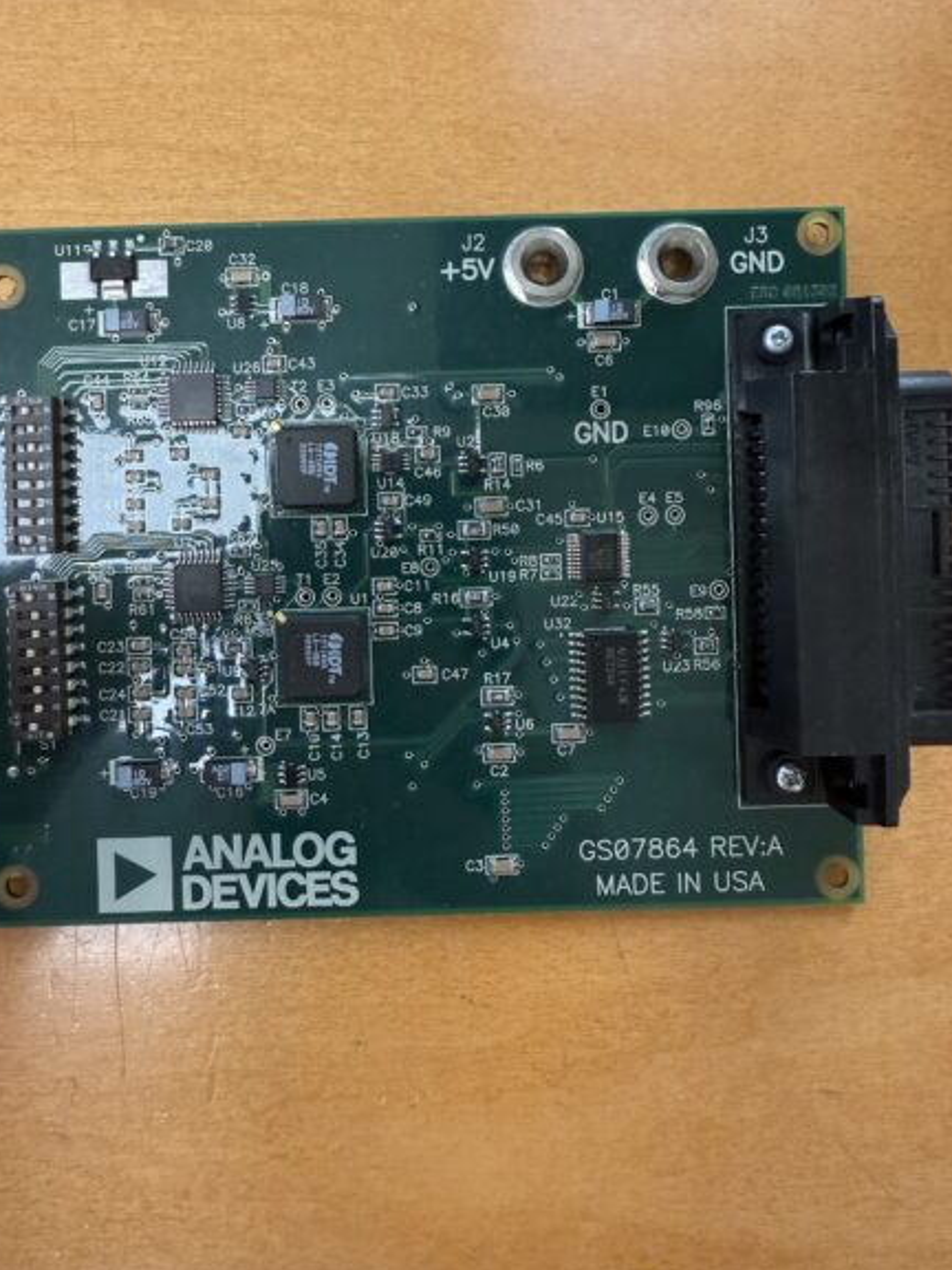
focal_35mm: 25
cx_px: 461
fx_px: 917
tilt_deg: -82.8
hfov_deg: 54.9
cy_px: 637
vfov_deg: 69.4
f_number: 2.2
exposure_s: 1/120
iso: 320
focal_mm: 2.22
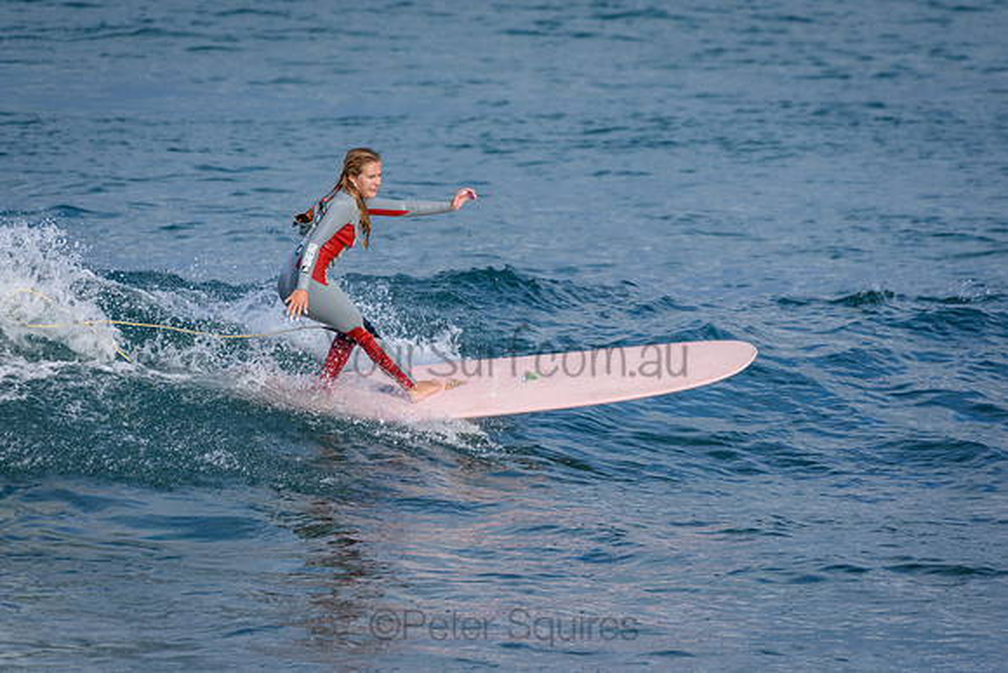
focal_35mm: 675
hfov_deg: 3.1
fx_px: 18904
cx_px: 504
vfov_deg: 2.0
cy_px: 336
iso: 450
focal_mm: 450
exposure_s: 1/2000
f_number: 5.6
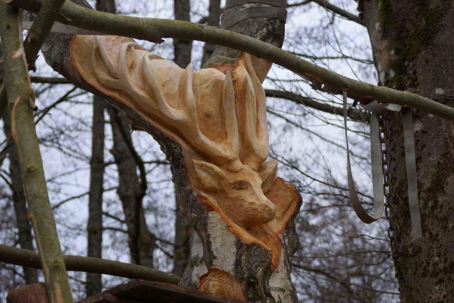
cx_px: 227
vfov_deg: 13.0
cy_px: 152
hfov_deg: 19.5
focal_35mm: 105
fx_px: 1324
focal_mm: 70
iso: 125
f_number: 4.5
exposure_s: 1/125
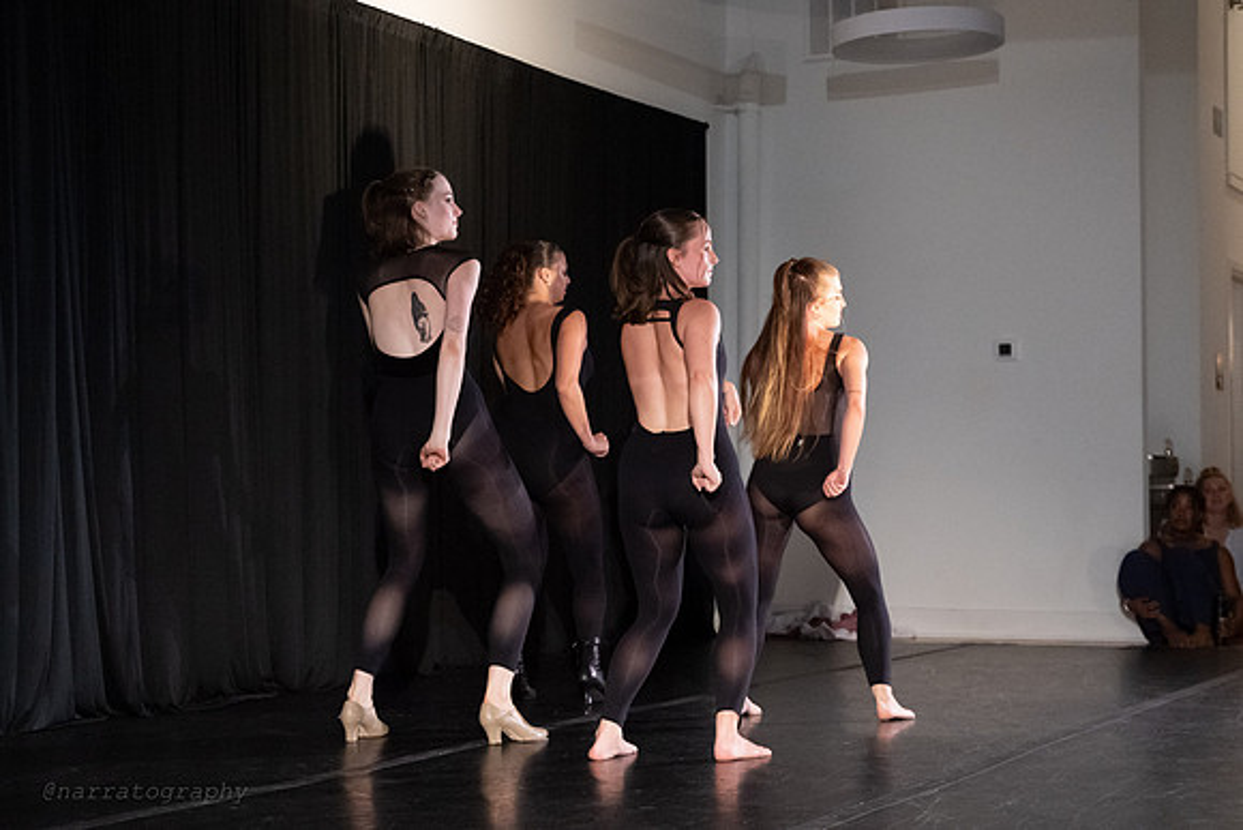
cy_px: 390
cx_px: 732
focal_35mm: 66
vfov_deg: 20.5
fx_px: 2292
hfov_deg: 30.3
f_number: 3.5
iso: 6400
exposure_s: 1/400
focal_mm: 56
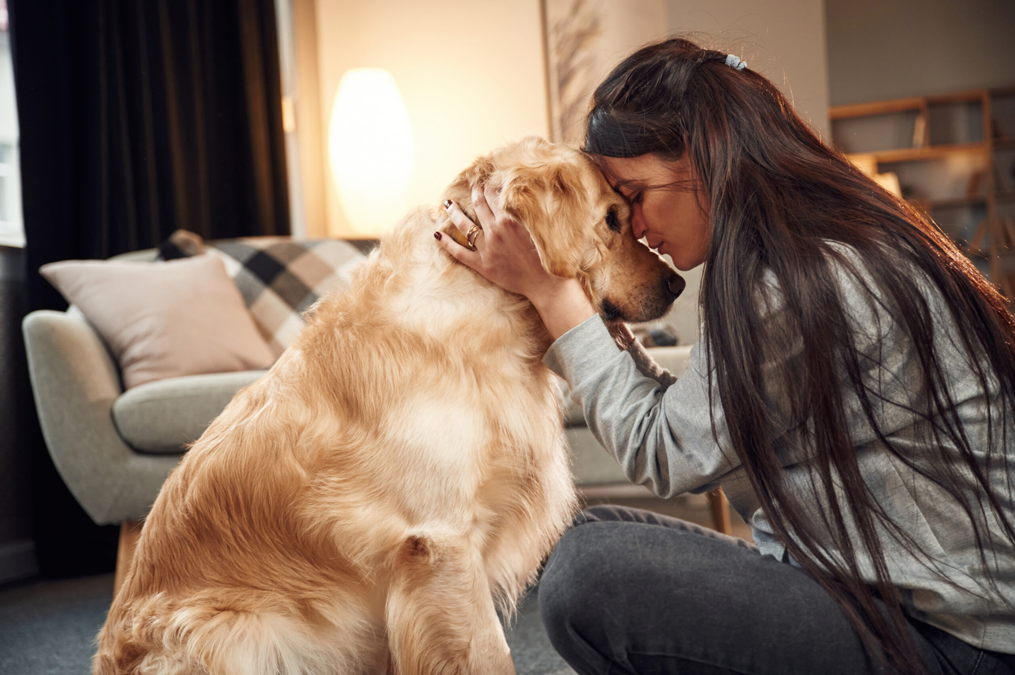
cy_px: 338
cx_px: 508
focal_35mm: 45
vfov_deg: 29.8
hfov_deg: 43.6
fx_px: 1268
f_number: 2.8
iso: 1000
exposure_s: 1/160
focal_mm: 45
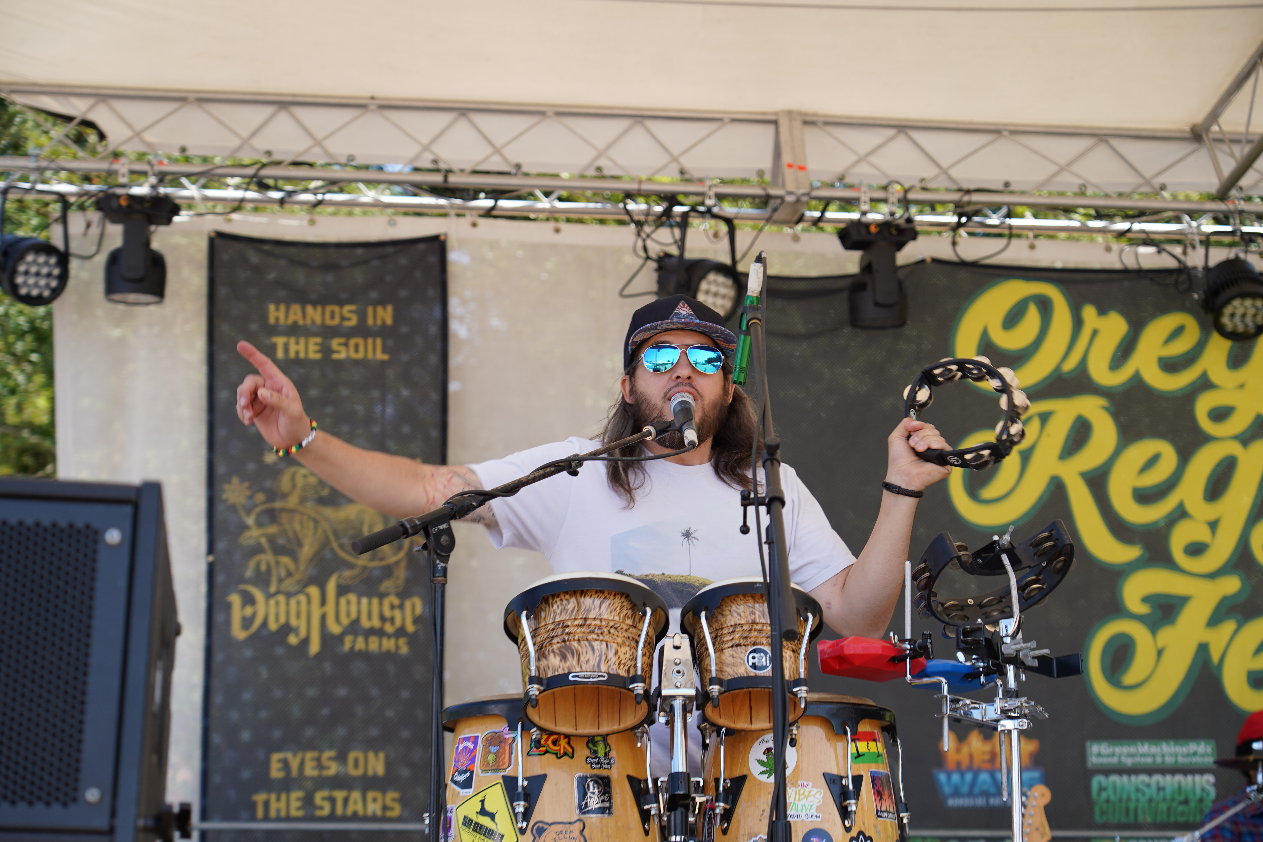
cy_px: 421
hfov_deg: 26.3
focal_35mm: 77
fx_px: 2701
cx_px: 632
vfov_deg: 17.7
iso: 100
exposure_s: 1/200
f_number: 4.5
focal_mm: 77
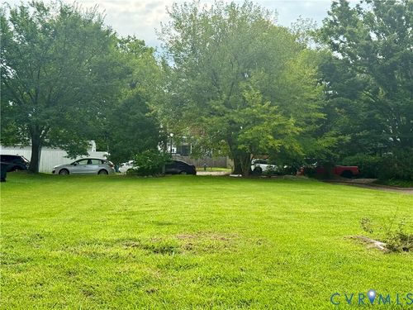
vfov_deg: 30.3
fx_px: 573
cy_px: 155
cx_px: 206
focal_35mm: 48
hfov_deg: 39.7
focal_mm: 6.76
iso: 80
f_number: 1.78
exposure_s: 1/2146
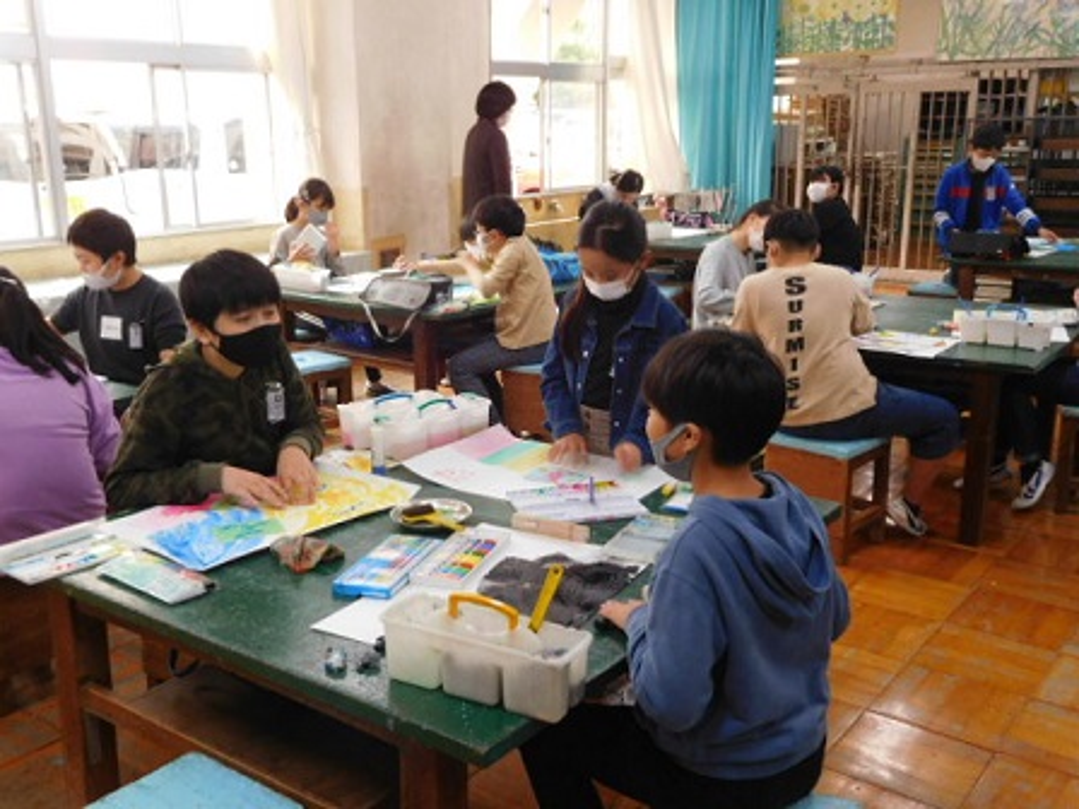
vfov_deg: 40.7
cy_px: 404
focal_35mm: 35
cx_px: 540
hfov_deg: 52.6
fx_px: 1091
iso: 280
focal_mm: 6.2
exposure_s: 1/30
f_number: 3.8
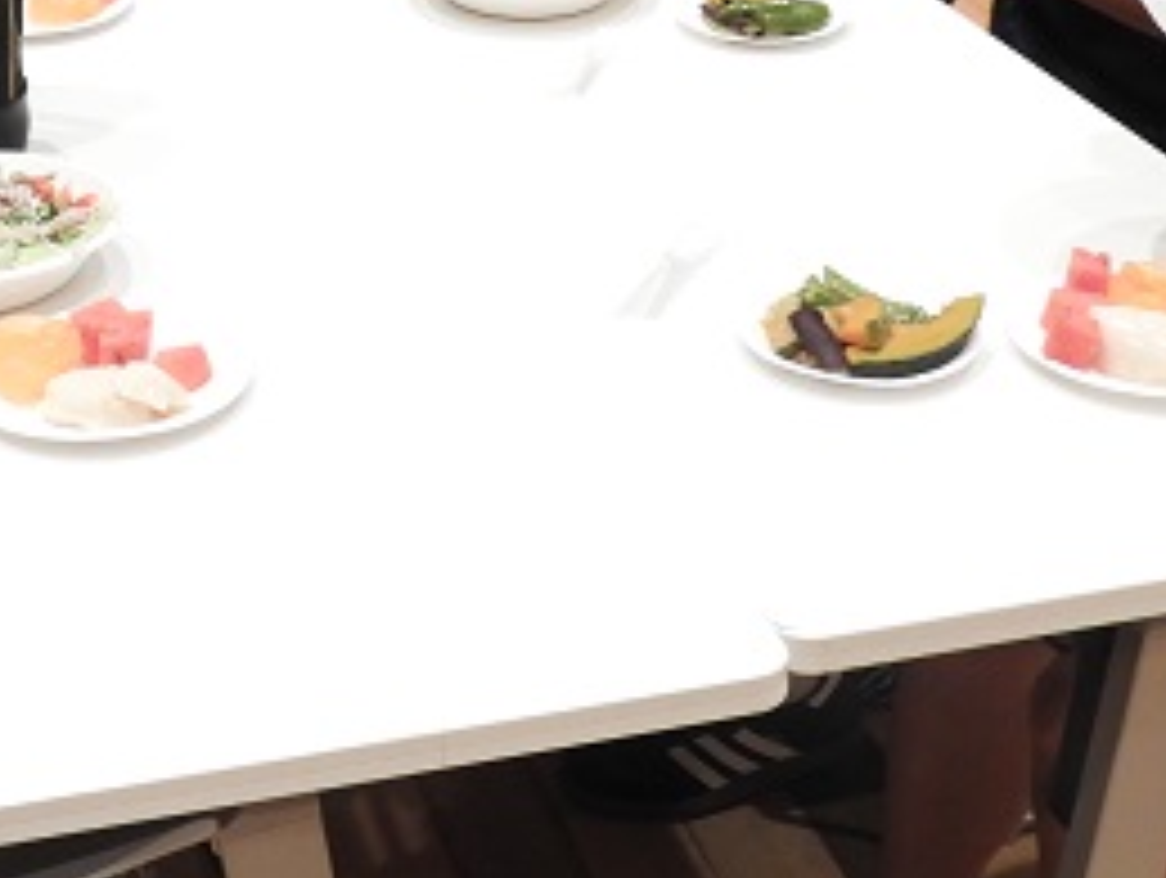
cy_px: 32
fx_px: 2496
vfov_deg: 19.5
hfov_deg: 26.0
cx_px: 315
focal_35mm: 74
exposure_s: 1/30
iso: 320
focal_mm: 5.4
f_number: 3.5
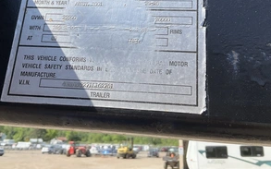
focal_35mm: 42
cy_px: 44
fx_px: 310
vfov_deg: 30.1
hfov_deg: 47.2
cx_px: 126
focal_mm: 3
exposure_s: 1/1144
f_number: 1.8
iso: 25
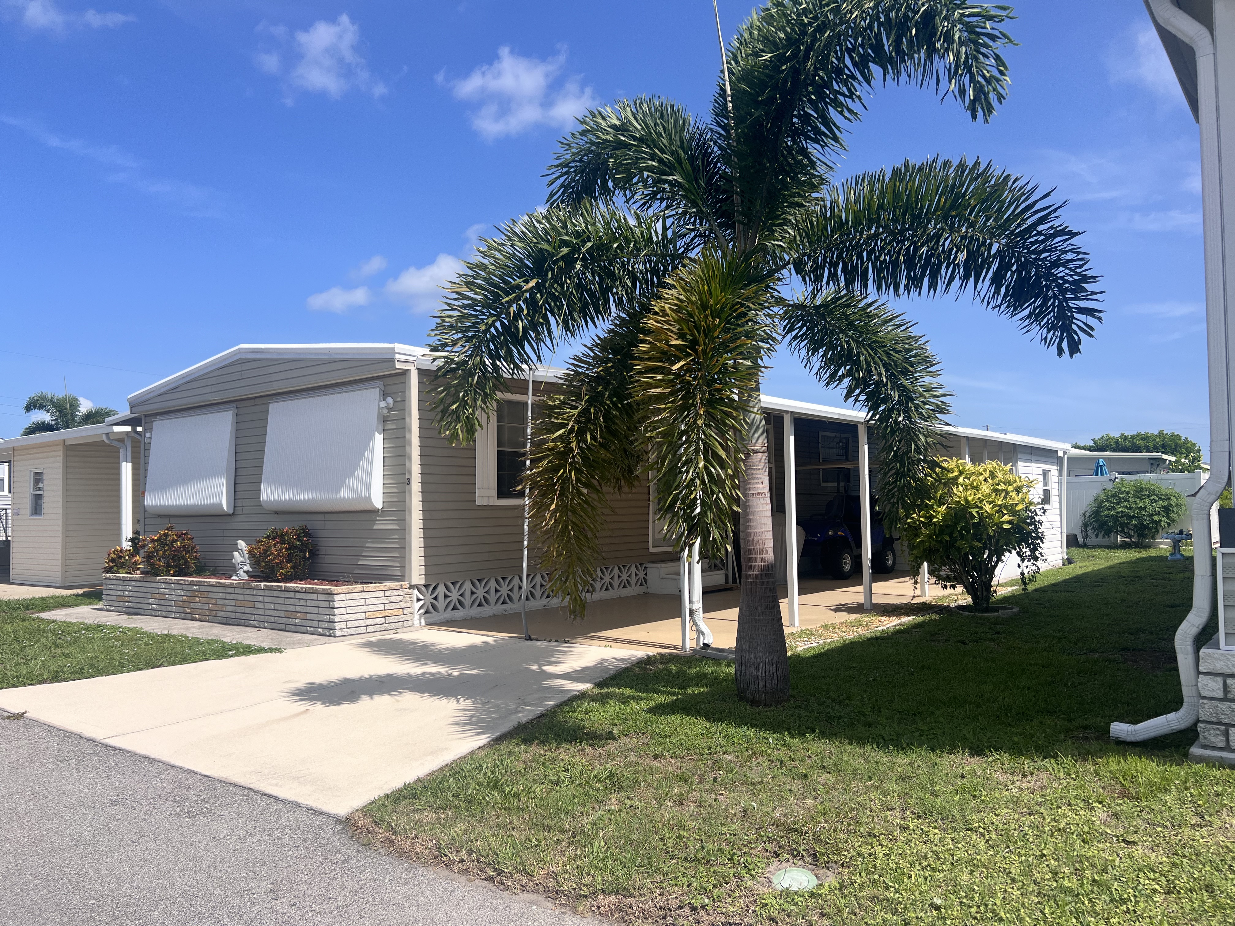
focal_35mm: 26
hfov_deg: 67.3
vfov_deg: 53.1
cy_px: 463
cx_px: 618
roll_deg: +1.4
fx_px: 928
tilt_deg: +1.4
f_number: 1.5
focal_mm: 5.7
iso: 50
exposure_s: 1/4444
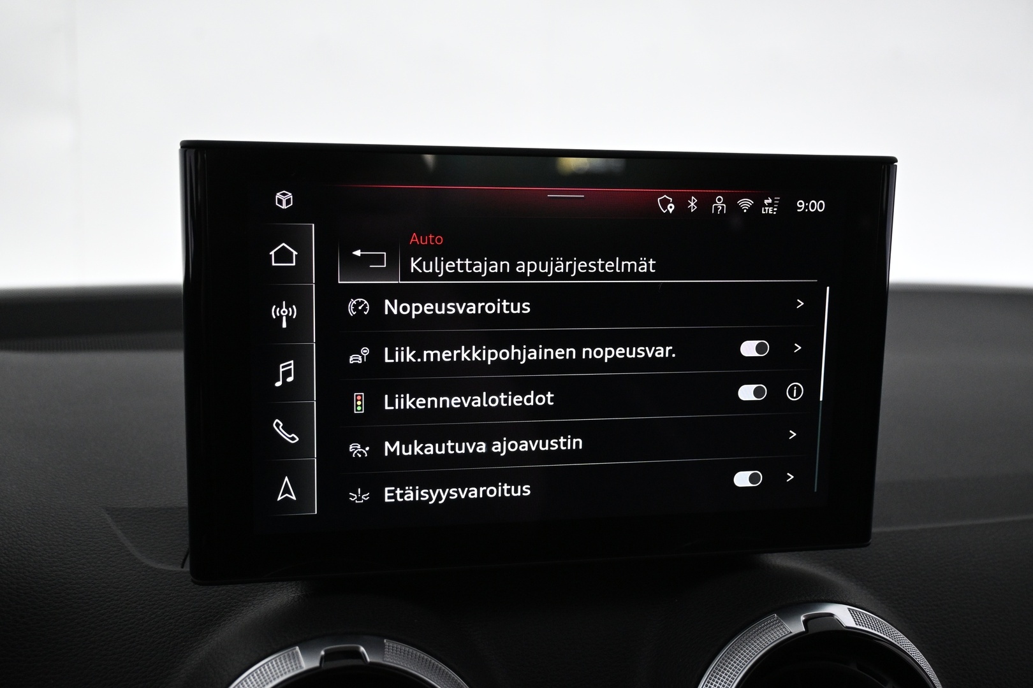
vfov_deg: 36.2
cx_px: 516
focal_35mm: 37
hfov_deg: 52.2
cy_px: 344
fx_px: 1054
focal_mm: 24.5
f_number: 4.2
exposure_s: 1/60
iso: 1600
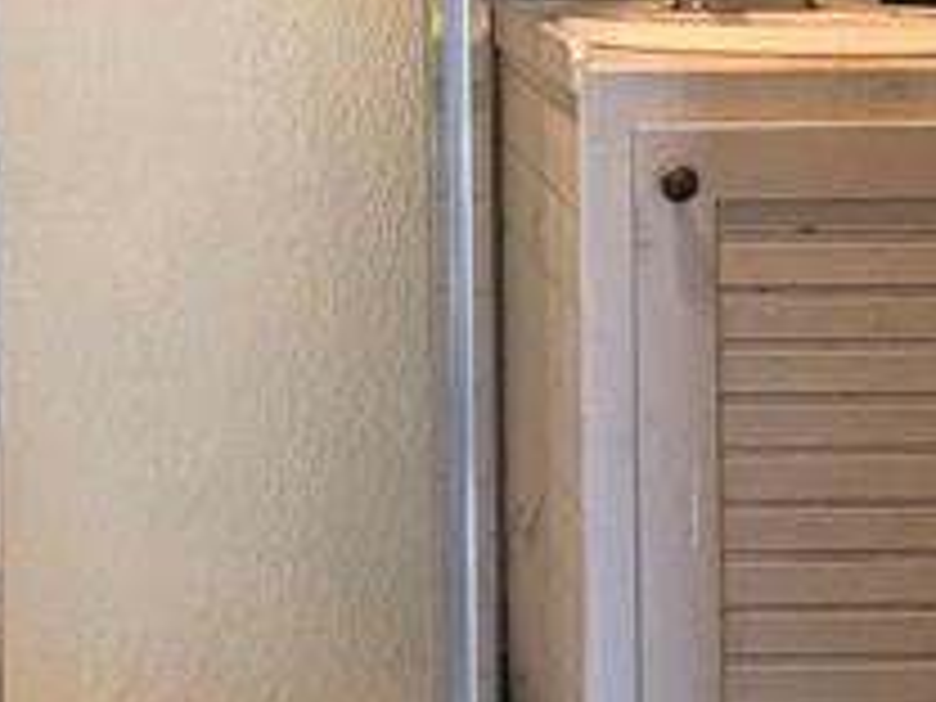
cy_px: -81
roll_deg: +1.2
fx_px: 1866
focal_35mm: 69
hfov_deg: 27.8
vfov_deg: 20.3
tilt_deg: -0.3
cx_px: 256
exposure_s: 1/60
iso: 320
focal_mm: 2.22
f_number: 2.2
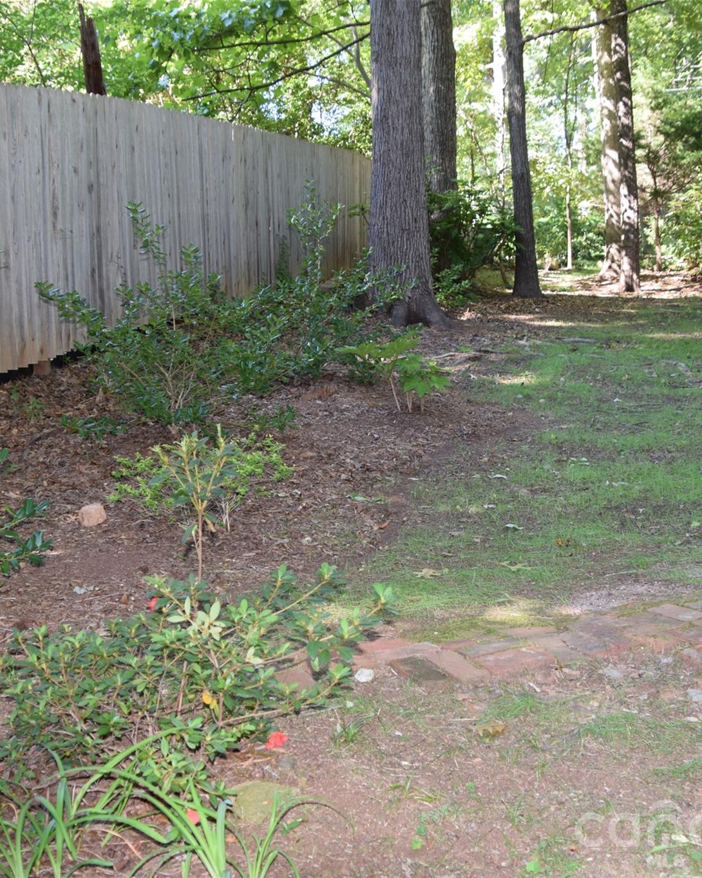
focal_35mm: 55
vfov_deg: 34.2
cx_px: 303
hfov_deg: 27.6
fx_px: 1429
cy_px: 439
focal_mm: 26
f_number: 5
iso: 800
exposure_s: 1/100
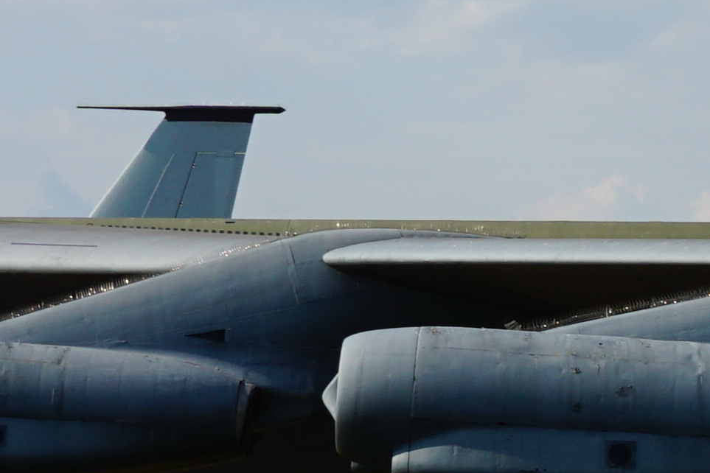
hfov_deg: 10.7
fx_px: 3688
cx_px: 938
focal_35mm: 187
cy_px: 369
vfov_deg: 7.3
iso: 100
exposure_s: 1/200
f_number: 11
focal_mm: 20
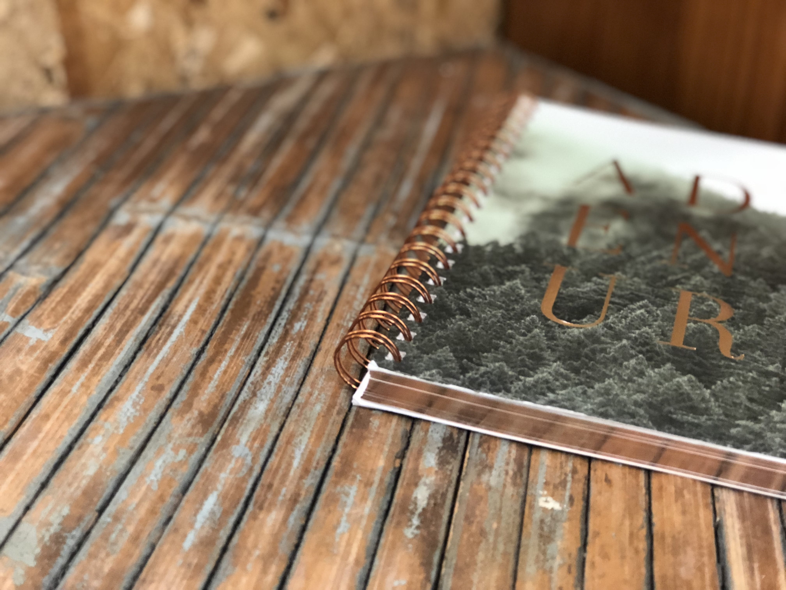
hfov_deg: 33.8
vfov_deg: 25.7
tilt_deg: -29.7
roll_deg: -2.7
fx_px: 1294
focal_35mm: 57
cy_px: 295
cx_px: 393
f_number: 2.8
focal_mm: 6.6
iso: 800
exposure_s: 1/60
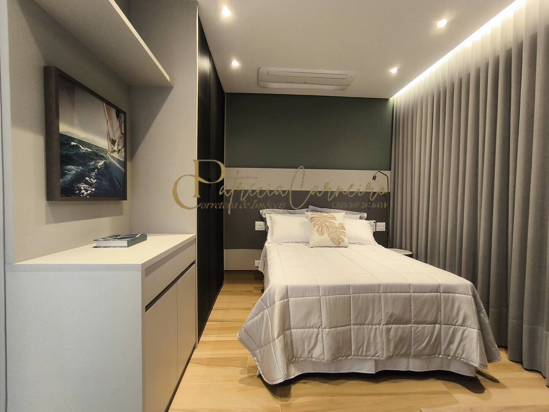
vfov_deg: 78.1
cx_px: 274
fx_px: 254
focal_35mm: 16
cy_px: 206
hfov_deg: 94.5
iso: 200
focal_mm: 1.65
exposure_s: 1/30
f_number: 2.2
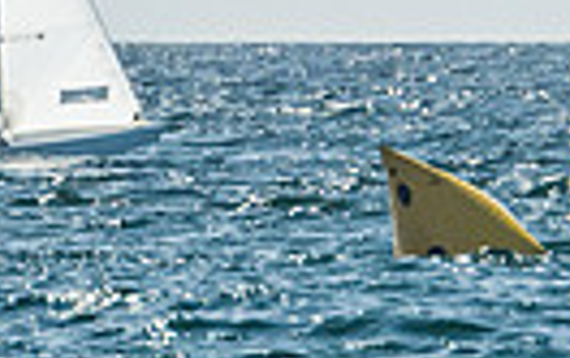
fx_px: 31044
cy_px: -596
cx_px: 130
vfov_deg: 0.7
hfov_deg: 1.1
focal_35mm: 1995
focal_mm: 200
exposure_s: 1/640
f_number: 10
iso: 400
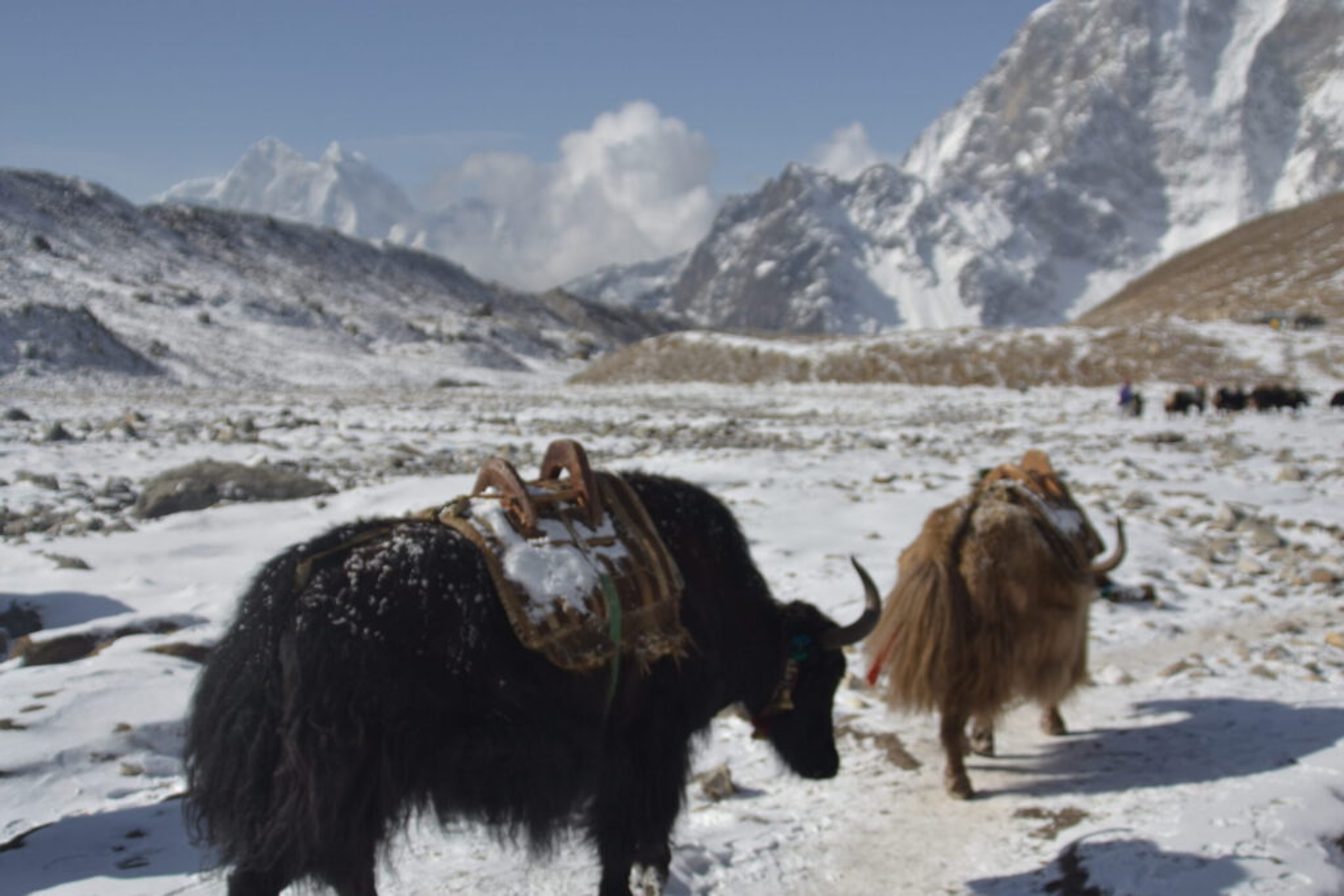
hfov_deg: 46.4
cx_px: 672
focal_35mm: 42
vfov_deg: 31.9
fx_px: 1568
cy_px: 448
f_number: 3.5
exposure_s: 1/1600
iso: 100
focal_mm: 28
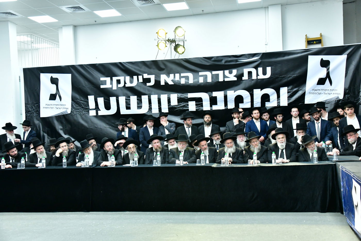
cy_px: 120
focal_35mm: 40
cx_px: 180
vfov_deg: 33.4
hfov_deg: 48.5
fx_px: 401
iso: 4000
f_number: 5.6
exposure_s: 1/200
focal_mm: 40
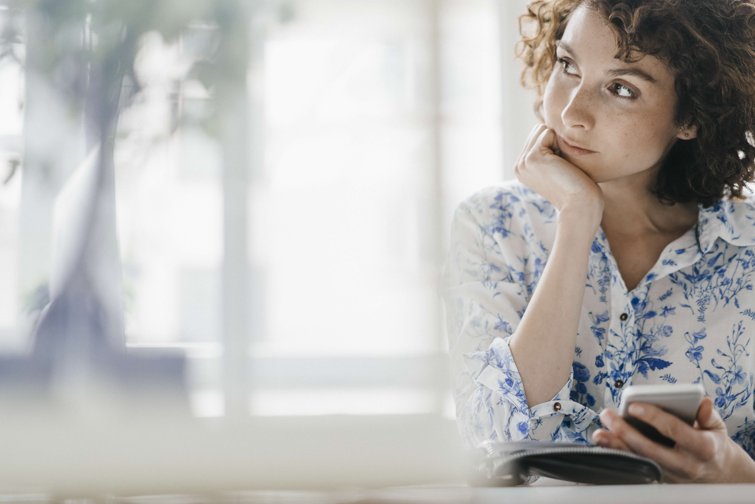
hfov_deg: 27.2
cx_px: 479
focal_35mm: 74
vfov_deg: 18.4
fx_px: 1552
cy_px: 200
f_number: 1.8
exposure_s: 1/640
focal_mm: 55
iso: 400
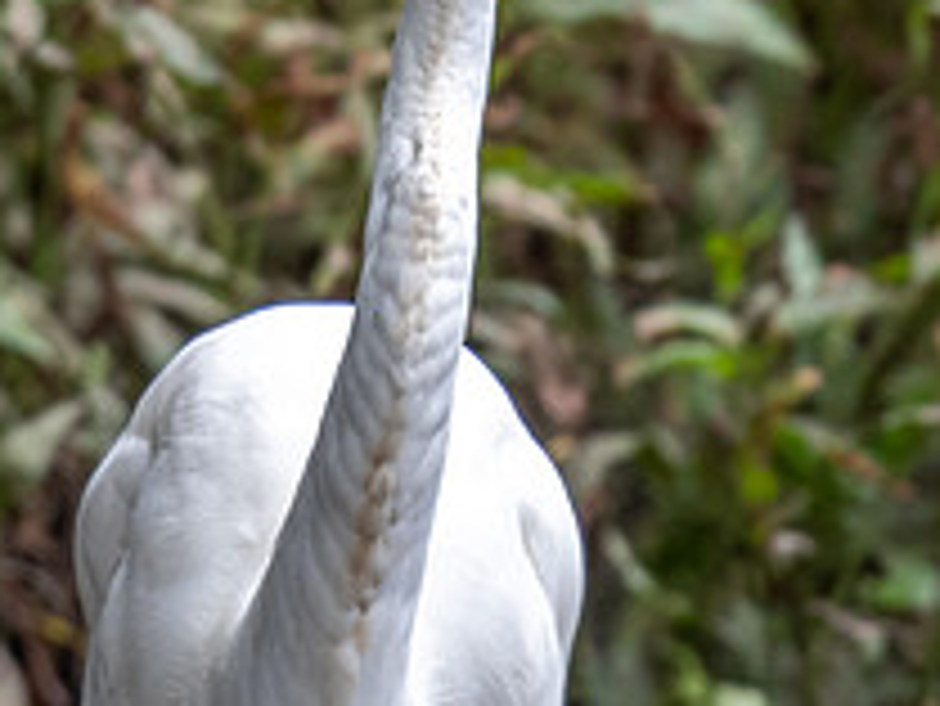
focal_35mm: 2127
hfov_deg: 0.9
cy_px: -216
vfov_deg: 0.7
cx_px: 425
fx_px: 57792
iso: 560
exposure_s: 1/250
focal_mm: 410
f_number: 5.6
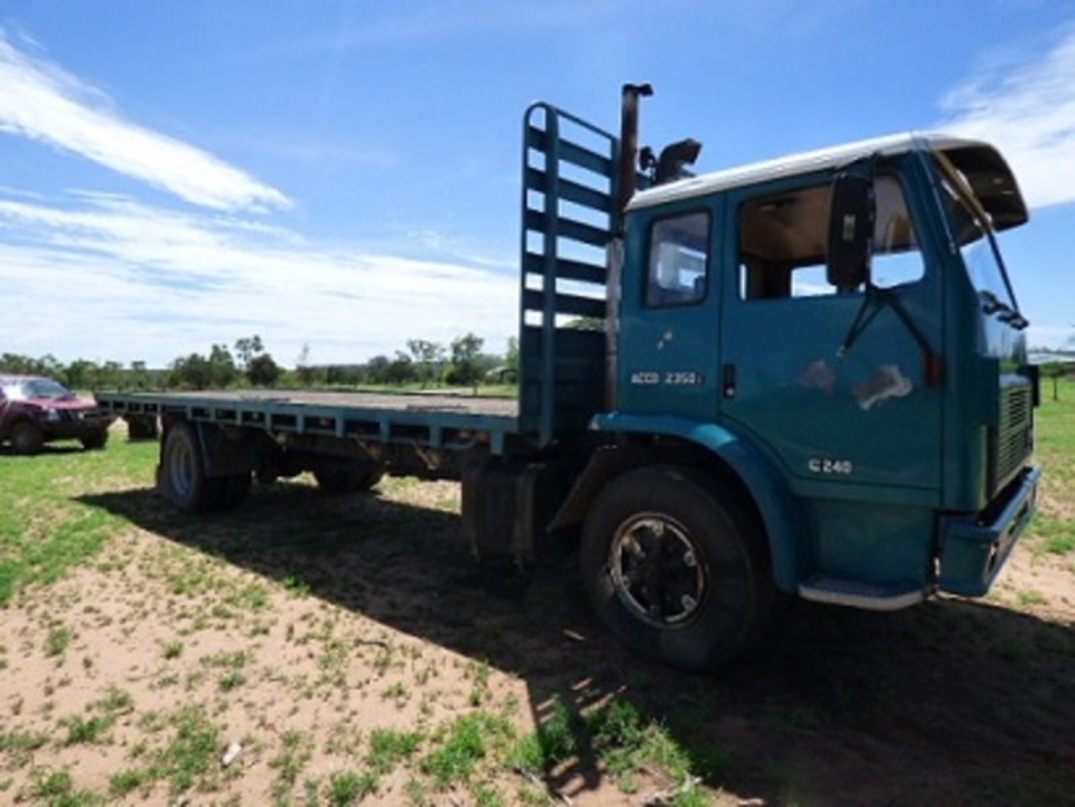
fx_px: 621
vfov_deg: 66.0
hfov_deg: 81.7
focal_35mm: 20
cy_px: 404
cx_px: 538
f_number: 2.8
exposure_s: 1/2000
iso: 160
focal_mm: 3.58
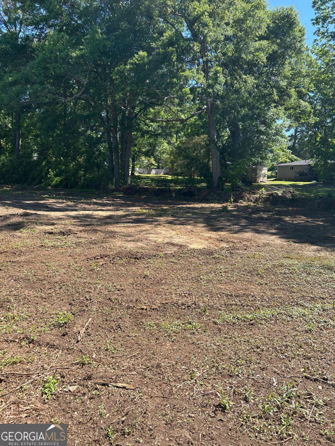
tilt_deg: -6.6
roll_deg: -0.1
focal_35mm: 26
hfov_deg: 53.1
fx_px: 335
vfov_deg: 67.3
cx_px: 168
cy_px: 223
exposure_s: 1/1377
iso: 50
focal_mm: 5.7
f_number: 1.5
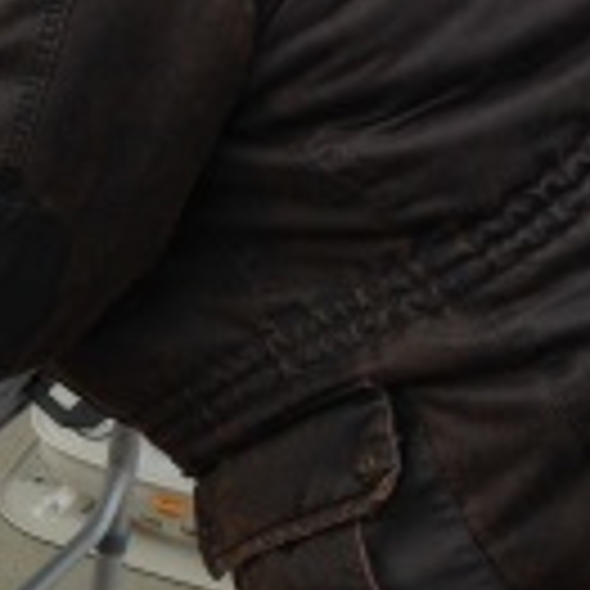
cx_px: -558
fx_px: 2584
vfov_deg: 13.0
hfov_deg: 11.8
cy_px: 212
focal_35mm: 134
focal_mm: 4.12
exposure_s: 1/290
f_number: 2.4
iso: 50
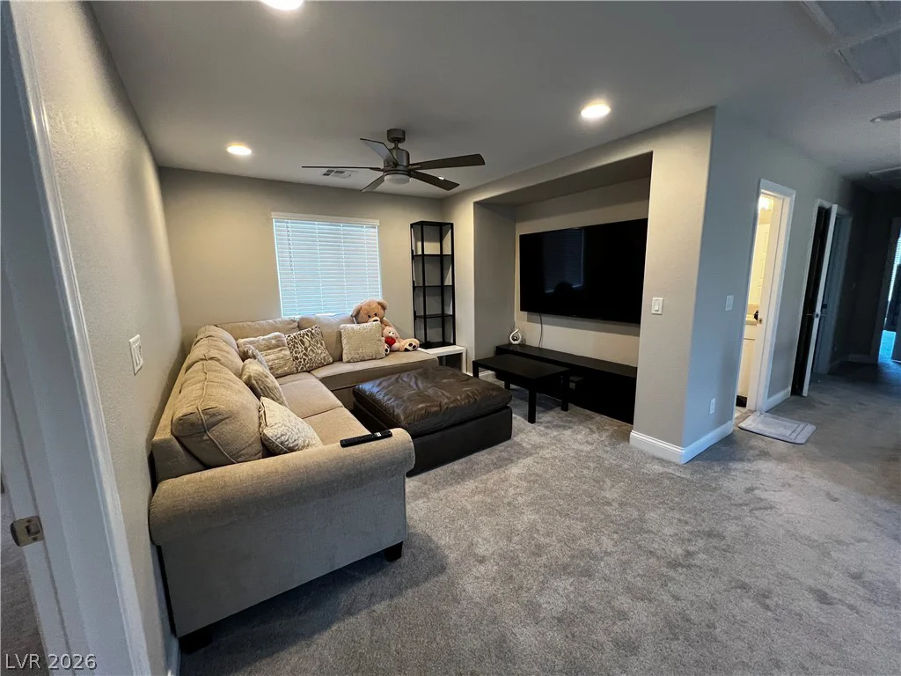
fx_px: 338
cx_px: 450
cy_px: 338
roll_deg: +1.0
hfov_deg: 106.2
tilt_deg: -9.3
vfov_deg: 89.9
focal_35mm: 13
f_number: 1.8
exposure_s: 1/60
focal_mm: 1.57
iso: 320
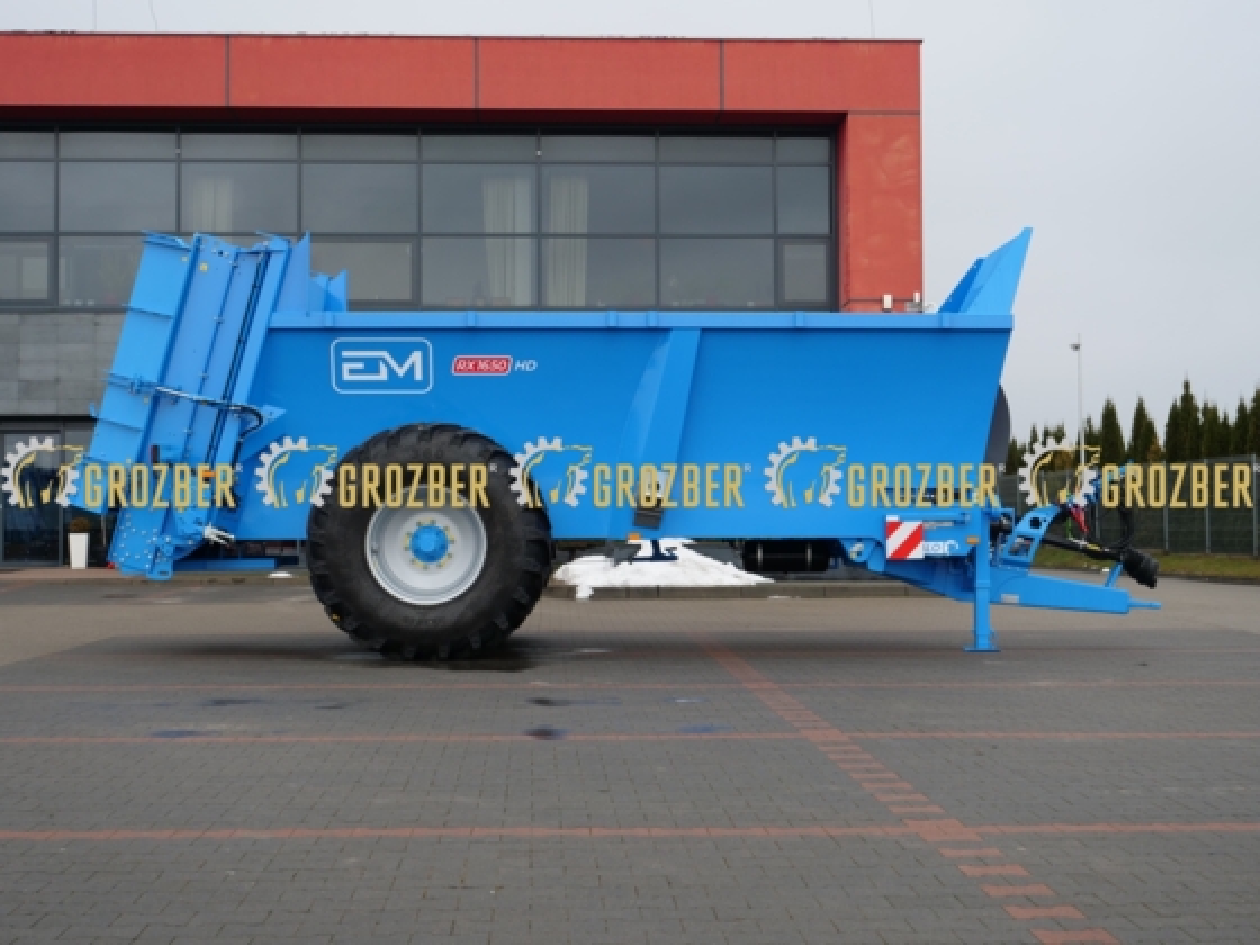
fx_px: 1820
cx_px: 630
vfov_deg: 29.1
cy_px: 472
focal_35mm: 50
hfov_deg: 38.2
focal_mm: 25
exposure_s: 1/160
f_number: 4
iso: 200
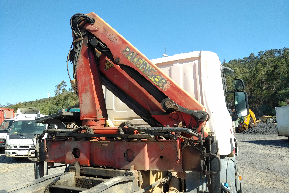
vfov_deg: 51.3
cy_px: 96
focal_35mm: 25
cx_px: 144
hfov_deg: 71.5
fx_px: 201
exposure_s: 1/833
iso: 100
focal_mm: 4.52
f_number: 2
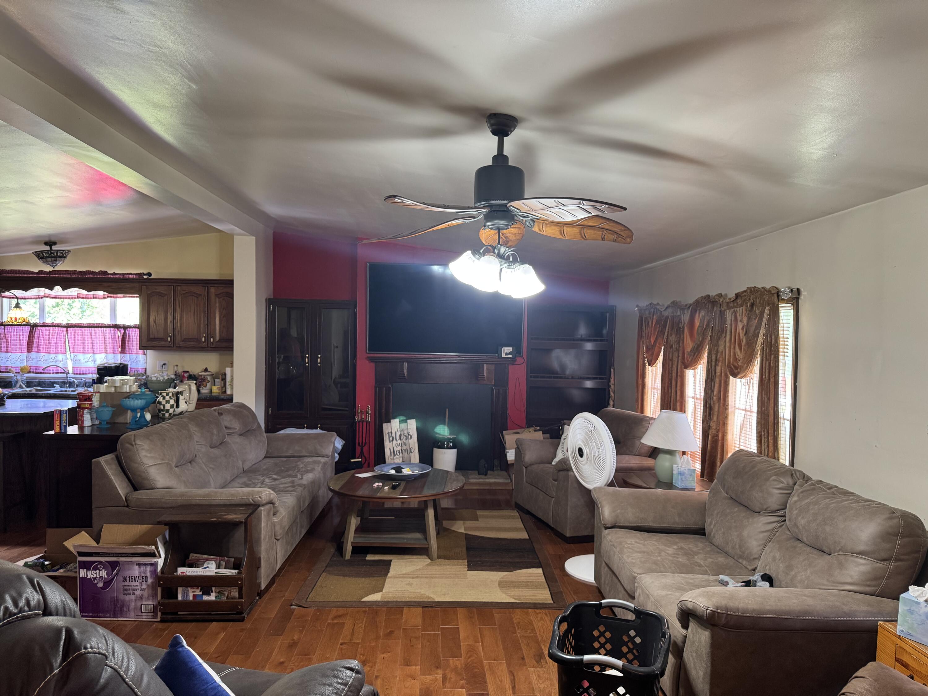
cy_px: 348
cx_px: 464
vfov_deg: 56.8
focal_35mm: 24
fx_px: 643
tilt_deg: -1.9
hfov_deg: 71.6
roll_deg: -0.8
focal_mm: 6.76
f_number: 1.78
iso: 320
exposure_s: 1/60
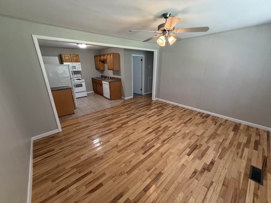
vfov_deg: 85.7
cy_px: 102
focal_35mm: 14
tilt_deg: -18.4
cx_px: 136
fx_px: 110
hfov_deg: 102.1
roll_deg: +0.4
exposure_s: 1/74
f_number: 2.2
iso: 320
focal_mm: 2.22
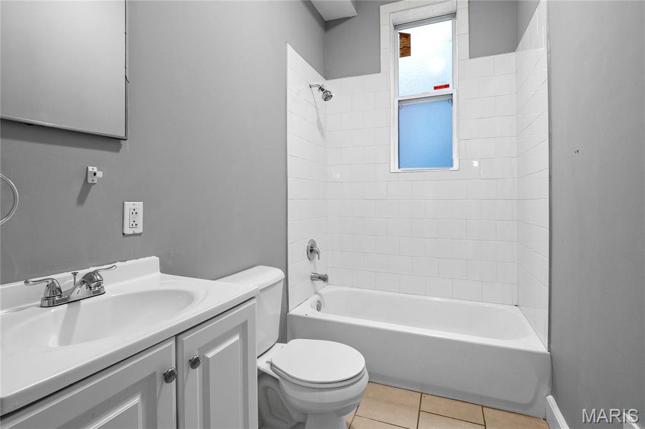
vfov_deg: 73.7
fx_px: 287
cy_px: 214
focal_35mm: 16
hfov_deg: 96.8
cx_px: 322
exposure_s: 1/2
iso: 400
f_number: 6.3
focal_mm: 8
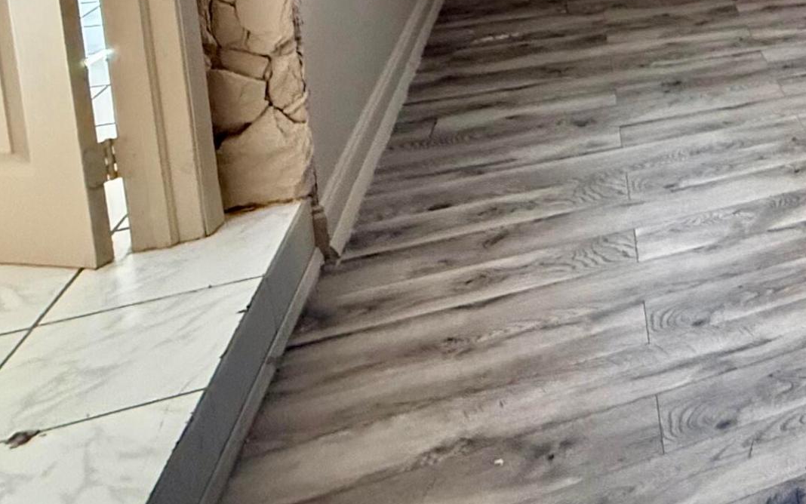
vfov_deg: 26.7
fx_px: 879
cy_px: -162
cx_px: 1026
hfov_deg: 35.4
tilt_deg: -6.7
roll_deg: -0.4
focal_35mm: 40
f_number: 2.2
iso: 640
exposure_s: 1/120
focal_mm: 2.22
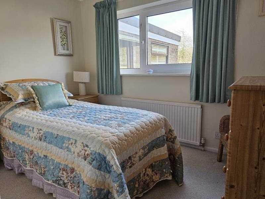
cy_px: 100
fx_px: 176
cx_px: 132
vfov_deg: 58.9
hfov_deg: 73.9
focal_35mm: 23
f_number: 1.7
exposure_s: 1/359
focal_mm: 6.3
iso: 400
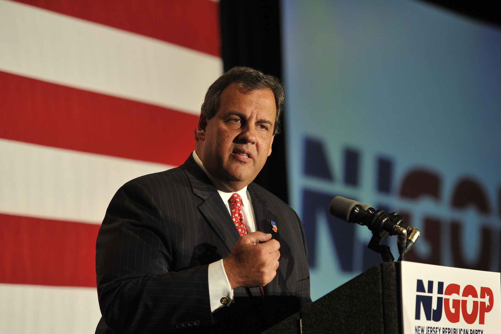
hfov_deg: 12.0
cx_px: 254
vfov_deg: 8.0
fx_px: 2378
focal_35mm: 171
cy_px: 201
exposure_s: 1/250
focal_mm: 140
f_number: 3.3
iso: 1600
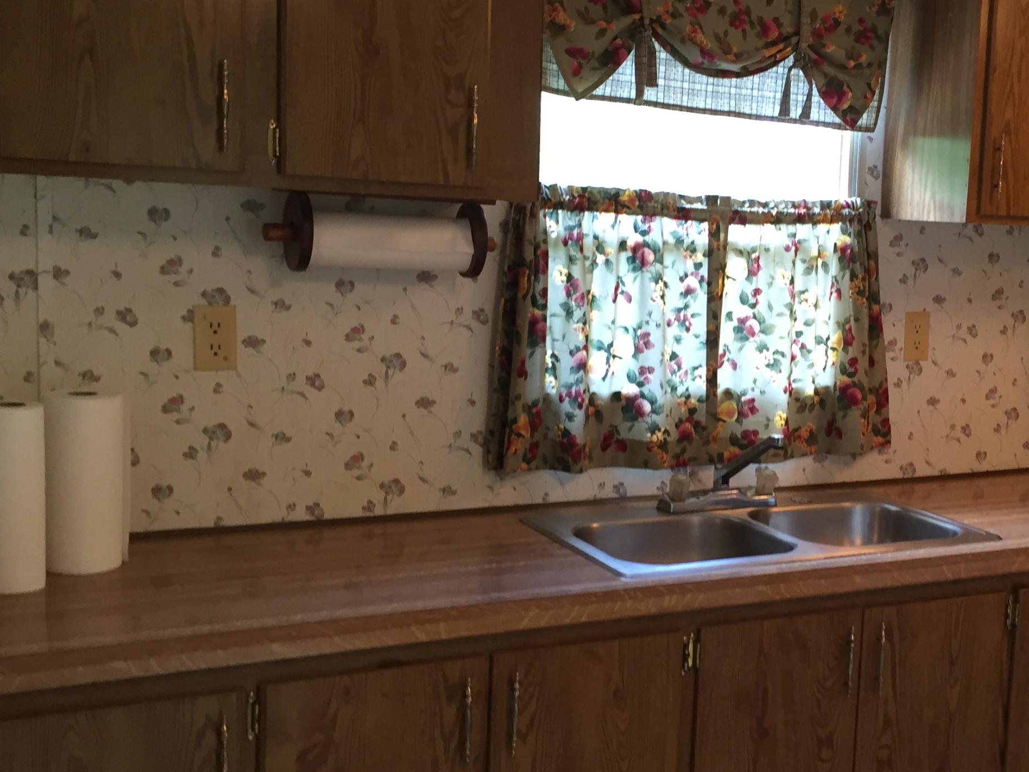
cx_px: 785
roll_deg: -2.7
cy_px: 403
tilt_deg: -5.4
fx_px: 1397
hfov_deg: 39.2
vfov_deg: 30.9
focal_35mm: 47
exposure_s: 1/30
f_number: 2.2
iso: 80
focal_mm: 4.15
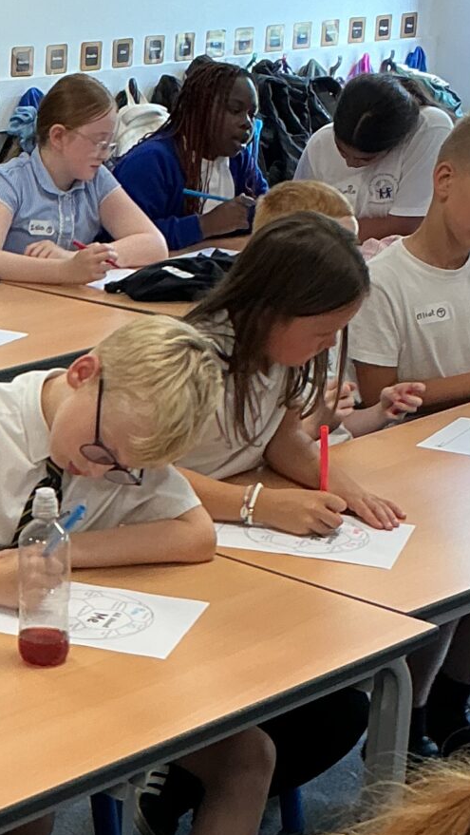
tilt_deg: -18.9
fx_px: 2037
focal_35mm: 92
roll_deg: -0.1
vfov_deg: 23.1
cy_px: 528
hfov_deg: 12.8
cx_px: -94
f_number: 1.8
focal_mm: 3
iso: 40
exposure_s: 1/50
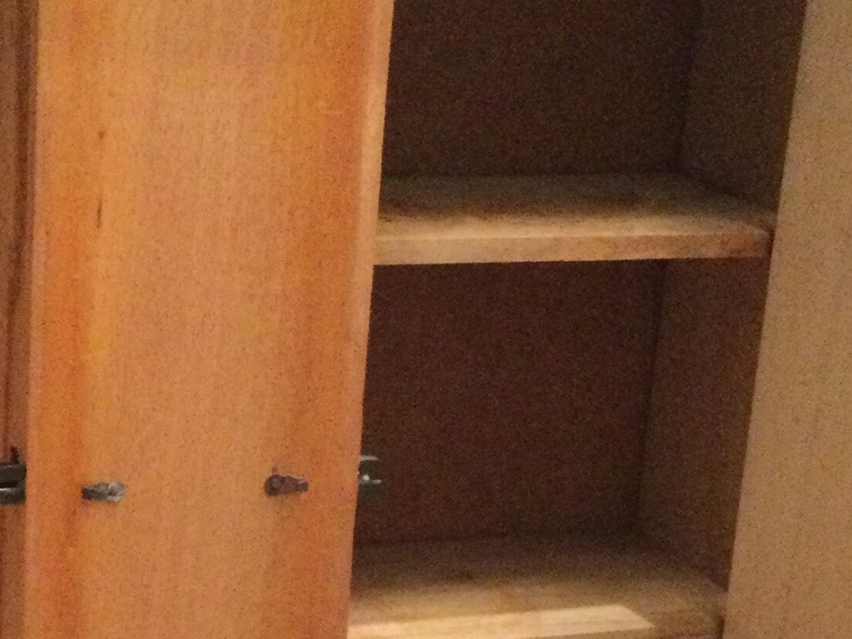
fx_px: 2264
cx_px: 191
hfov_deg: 21.1
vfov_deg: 15.9
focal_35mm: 92
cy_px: 536
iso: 400
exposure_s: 1/17
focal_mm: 3.3
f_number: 2.4
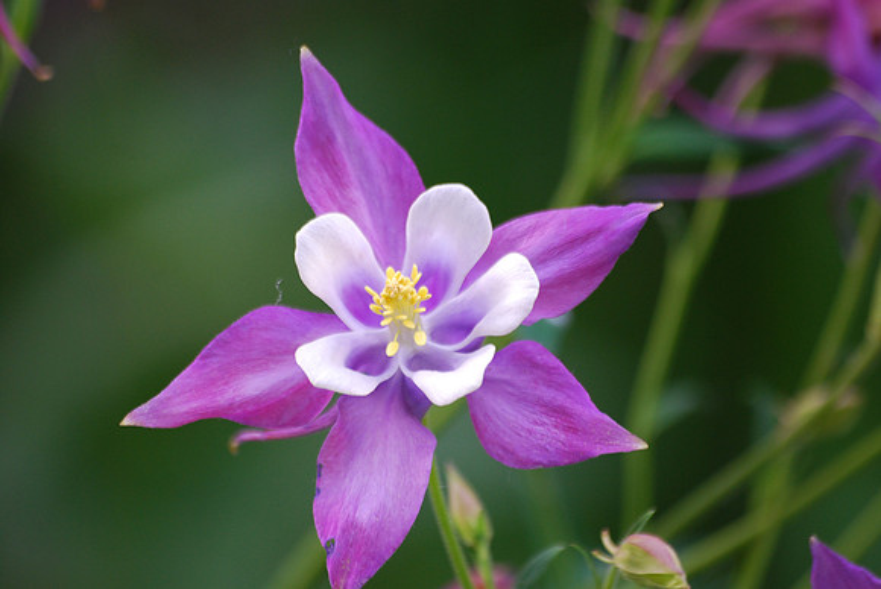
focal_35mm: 360
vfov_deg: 3.8
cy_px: 294
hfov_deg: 5.7
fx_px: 8819
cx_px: 440
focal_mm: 240
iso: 400
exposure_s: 1/125
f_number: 5.3
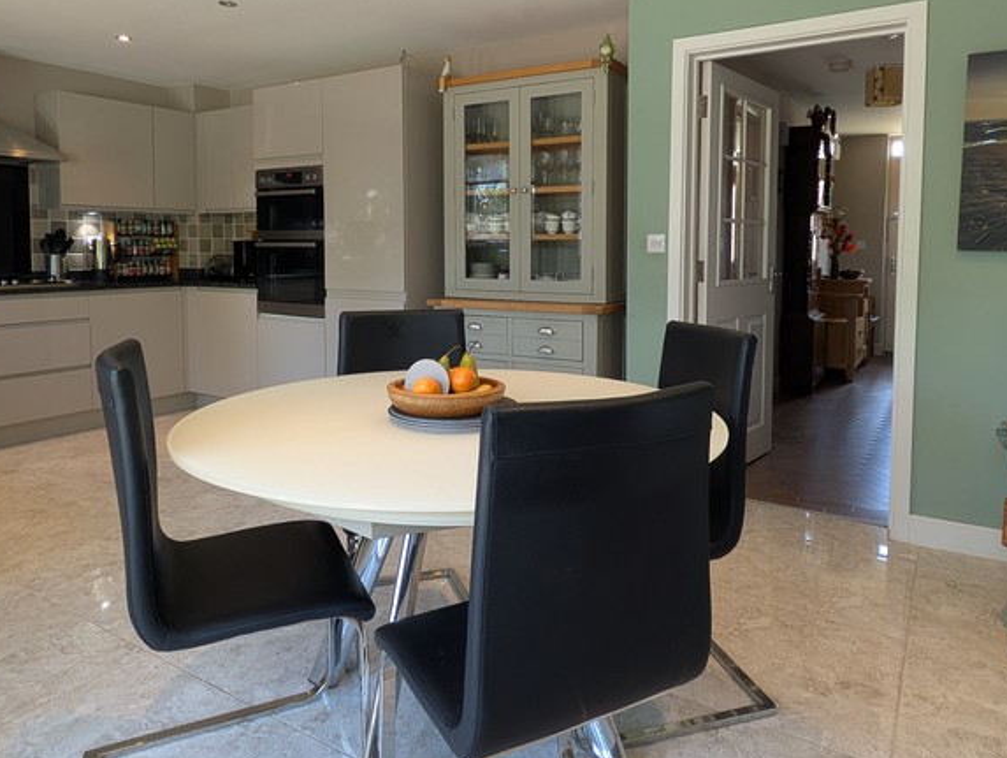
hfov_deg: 69.3
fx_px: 728
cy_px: 288
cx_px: 511
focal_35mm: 25
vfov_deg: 54.4
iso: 53
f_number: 2.2
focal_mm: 1.83
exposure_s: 1/33.3
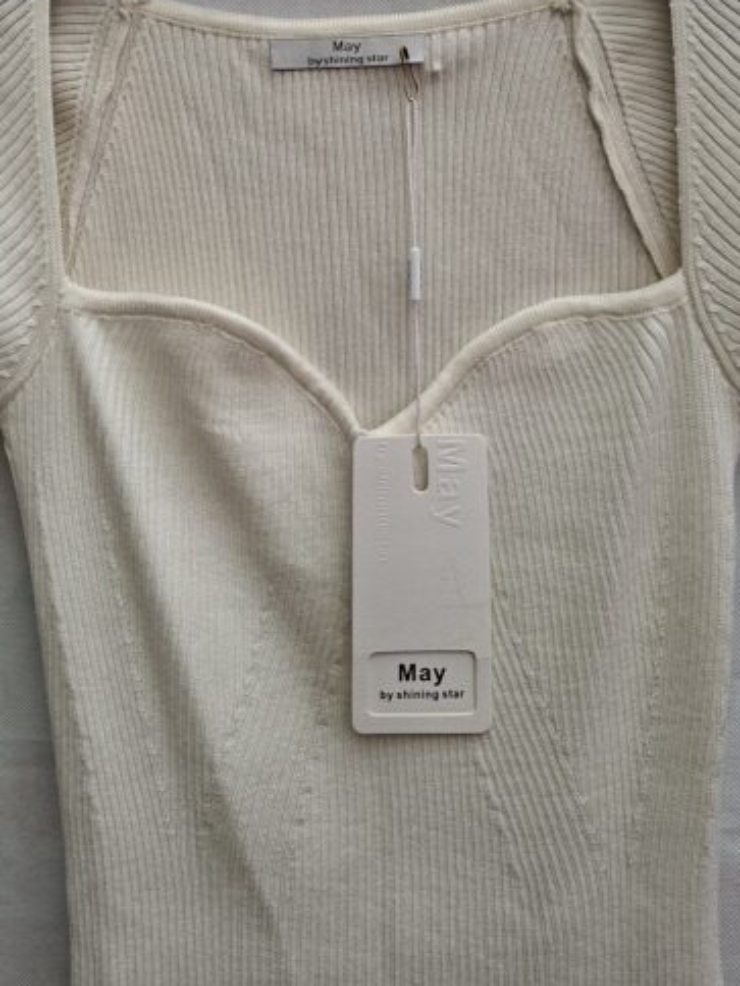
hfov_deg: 37.7
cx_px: 351
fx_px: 1083
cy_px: 173
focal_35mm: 38
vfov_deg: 46.0
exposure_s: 1/258
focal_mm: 5.54
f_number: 1.8
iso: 50
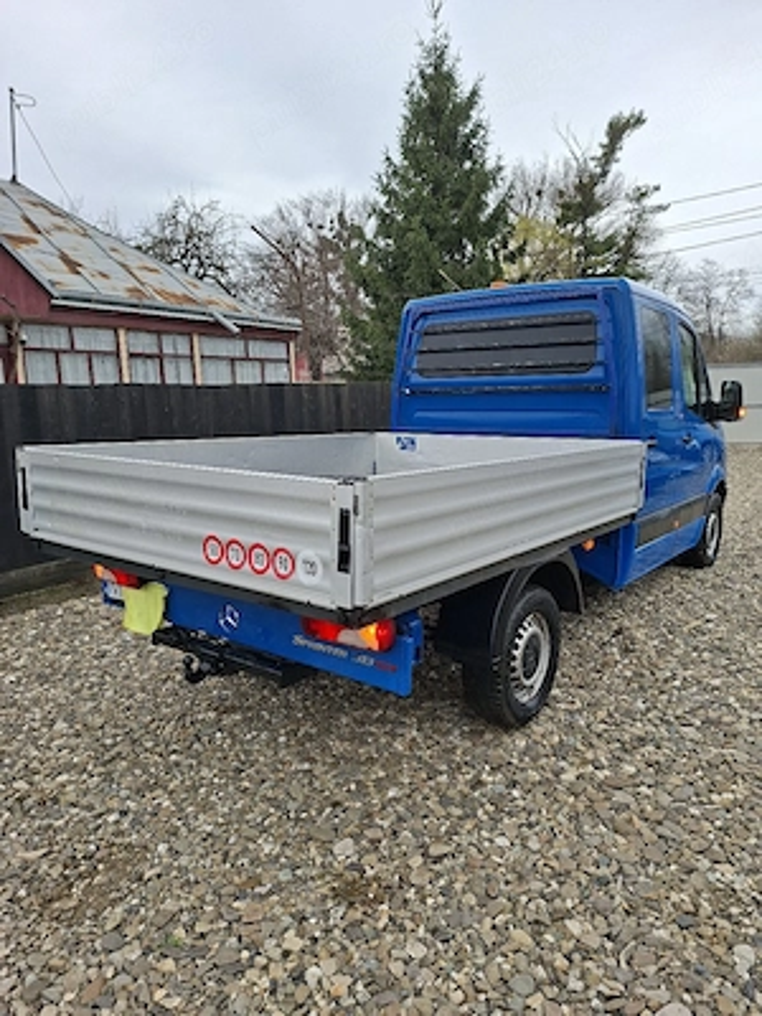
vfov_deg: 73.9
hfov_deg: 58.9
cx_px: 381
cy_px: 508
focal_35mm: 23
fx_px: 675
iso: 50
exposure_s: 1/833
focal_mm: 5.54
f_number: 1.8
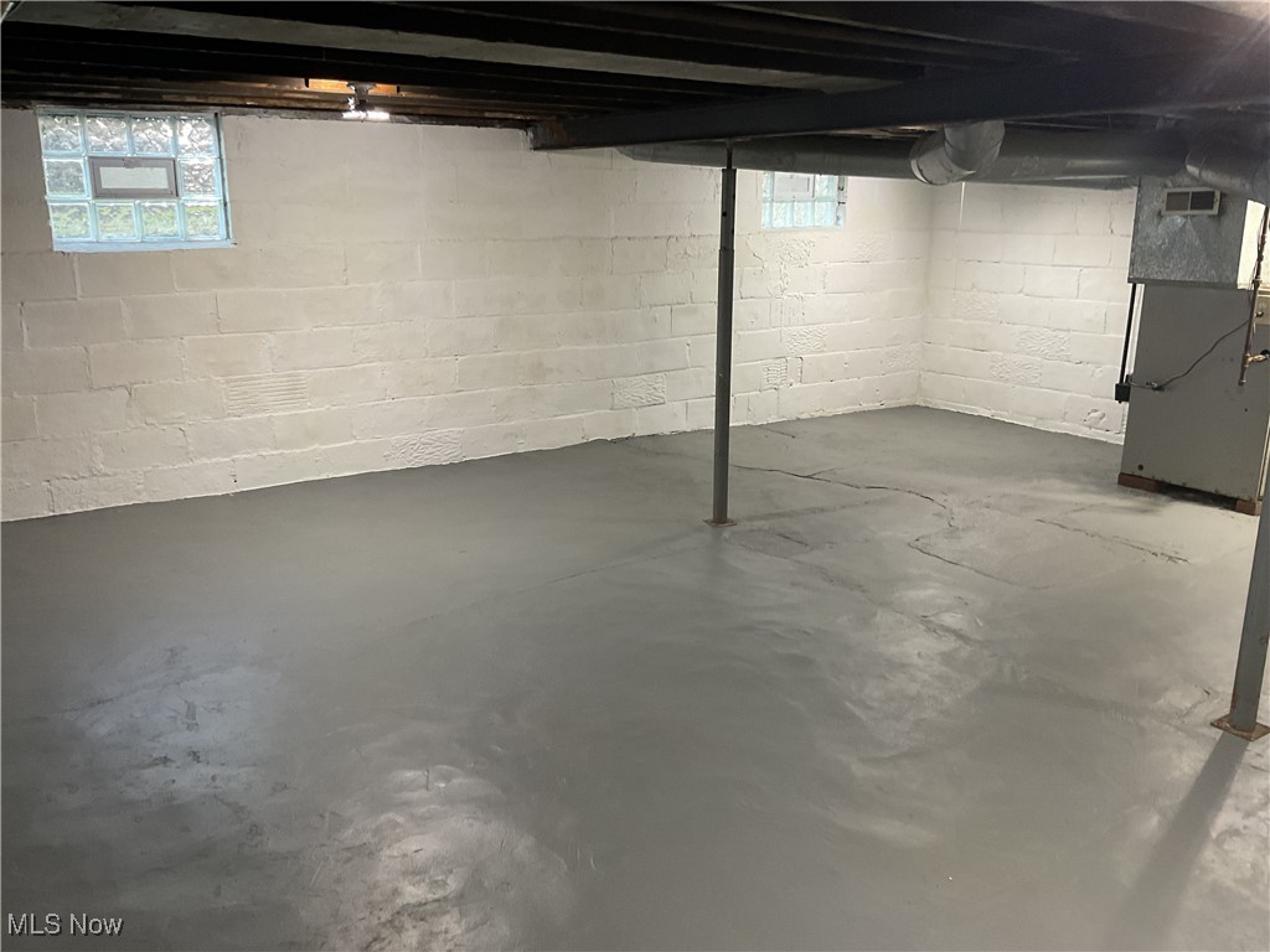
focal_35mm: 29
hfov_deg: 61.7
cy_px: 476
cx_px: 635
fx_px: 1064
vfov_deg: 48.2
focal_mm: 3
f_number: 1.8
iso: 125
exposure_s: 1/60
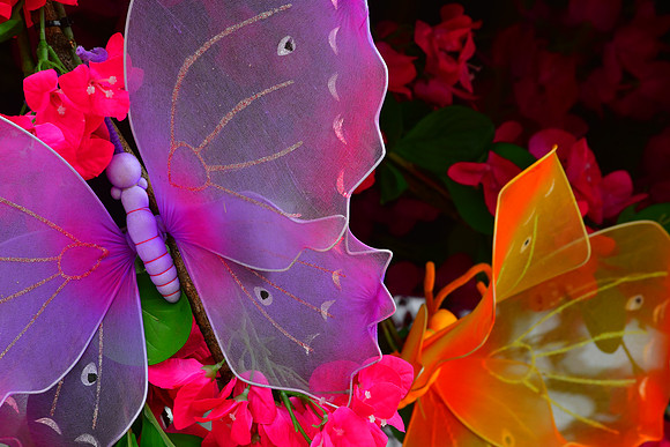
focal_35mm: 202
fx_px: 3760
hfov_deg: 10.2
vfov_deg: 6.8
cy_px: 224
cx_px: 335
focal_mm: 135
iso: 360
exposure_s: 1/250
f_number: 11
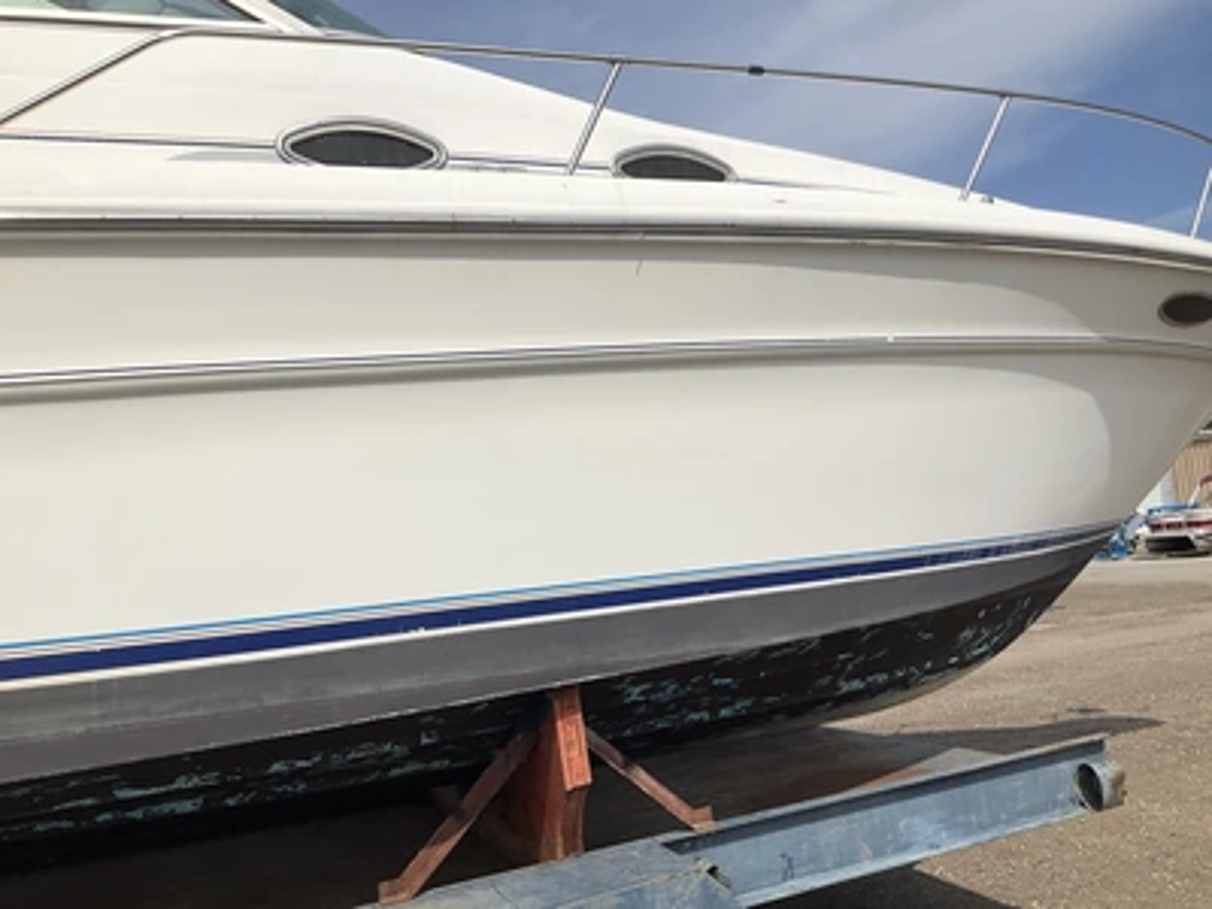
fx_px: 1015
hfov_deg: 61.7
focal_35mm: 29
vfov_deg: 48.2
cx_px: 606
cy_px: 454
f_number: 1.8
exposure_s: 1/4785
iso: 25
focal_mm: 3
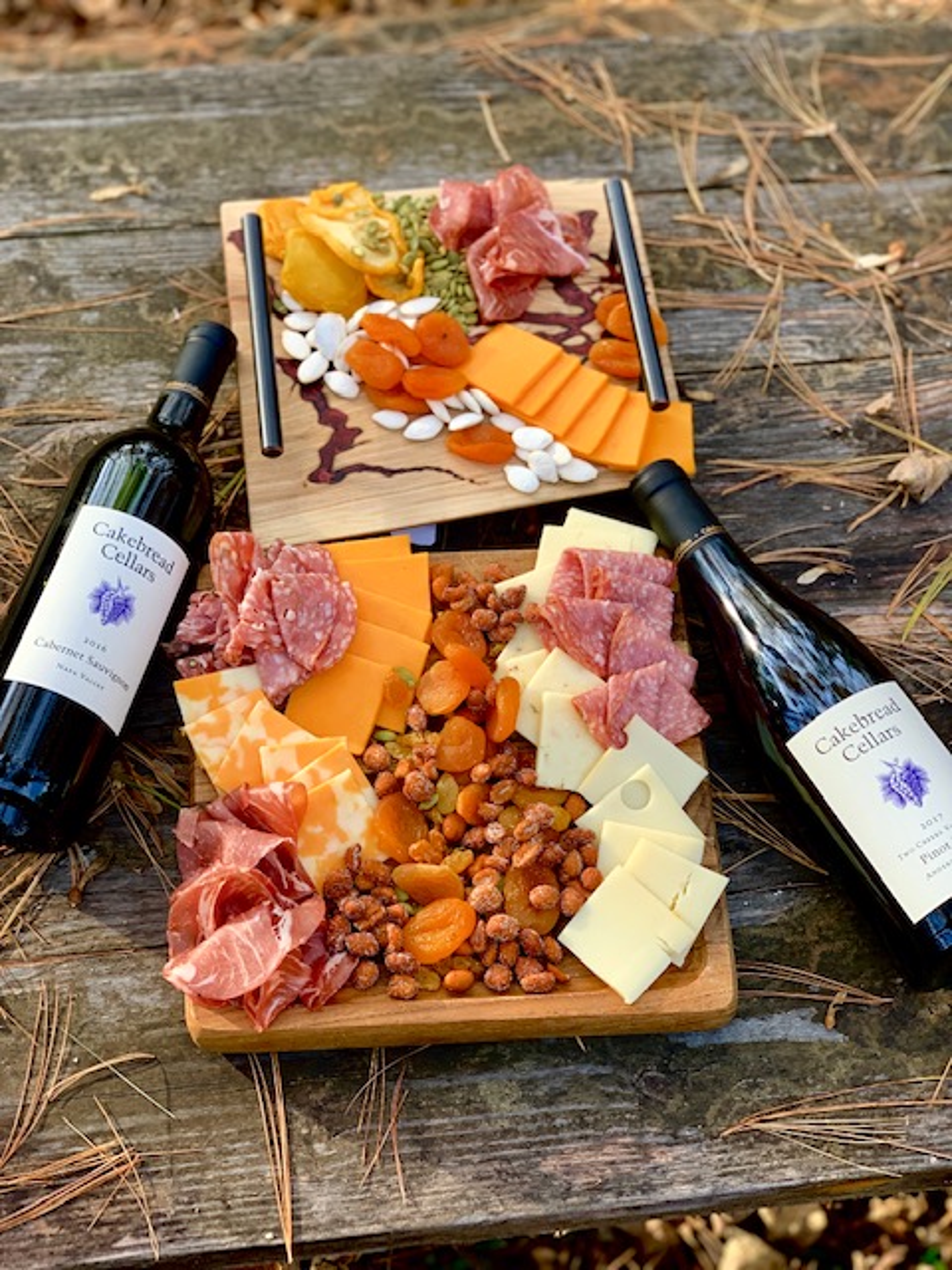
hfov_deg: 28.0
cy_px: 635
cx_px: 476
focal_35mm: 52
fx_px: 1907
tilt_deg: -59.5
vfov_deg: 36.8
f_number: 2.4
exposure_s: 1/122
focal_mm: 6
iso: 25
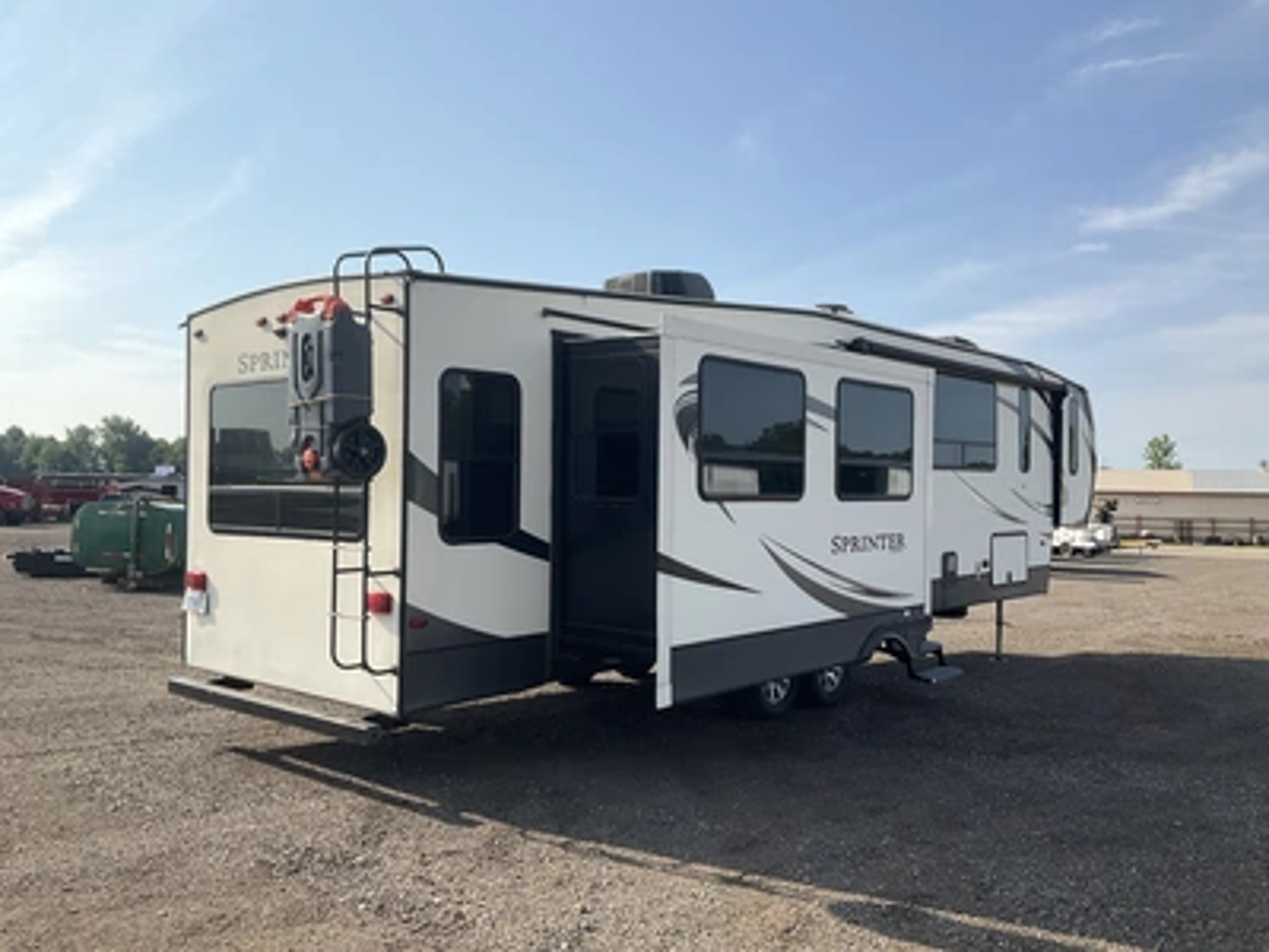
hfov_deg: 61.7
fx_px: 1063
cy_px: 476
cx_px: 634
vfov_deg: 48.2
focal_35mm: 29
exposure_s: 1/1984
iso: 25
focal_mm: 3
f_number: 1.8
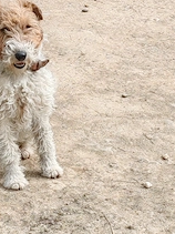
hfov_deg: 7.3
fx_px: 1370
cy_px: 78
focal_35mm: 203
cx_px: 30
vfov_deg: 9.7
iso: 50
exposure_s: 1/260
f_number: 1.9
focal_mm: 6.12
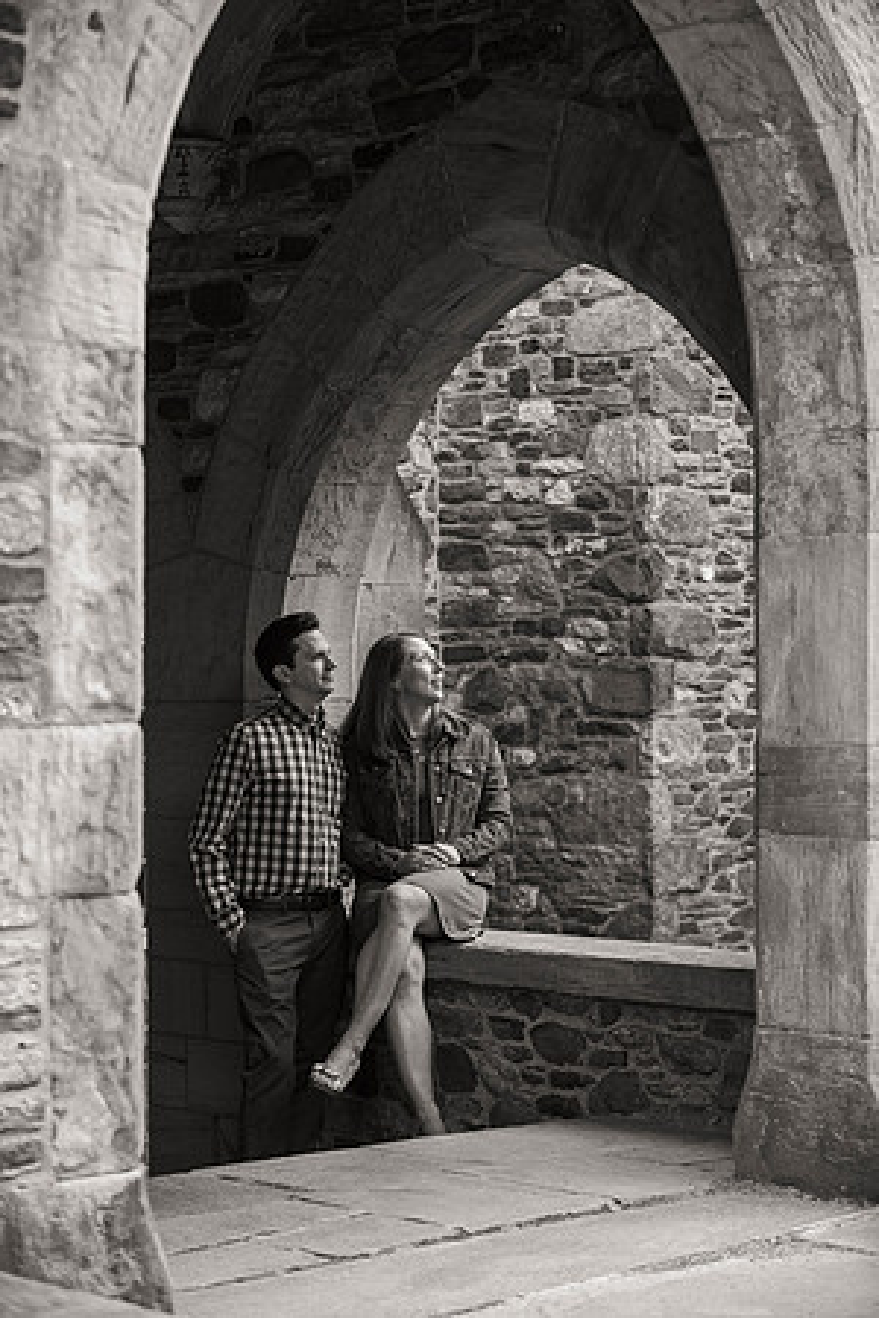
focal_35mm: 80
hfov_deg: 17.1
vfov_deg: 25.4
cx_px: 440
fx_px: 2930
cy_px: 659
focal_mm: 80
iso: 800
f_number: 4
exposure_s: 1/250
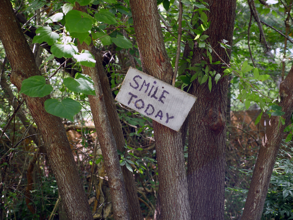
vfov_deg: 21.0
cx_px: 146
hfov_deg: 27.8
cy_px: 110
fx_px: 593
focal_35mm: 70
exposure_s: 1/30
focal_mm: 35
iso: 200
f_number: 2.8
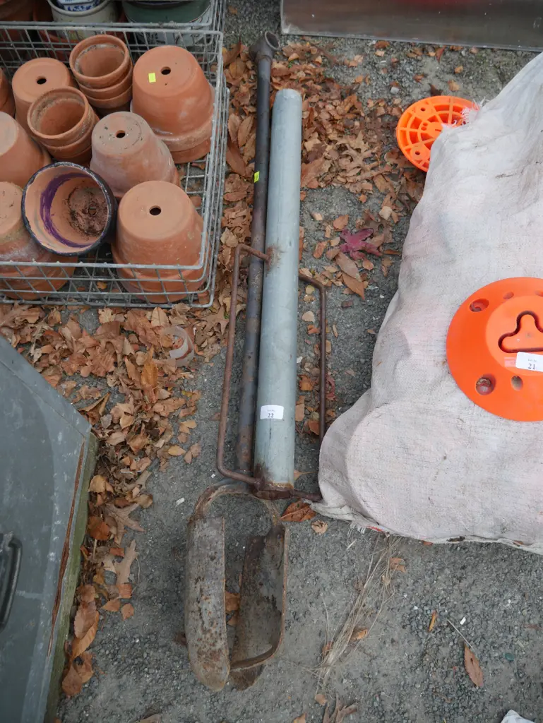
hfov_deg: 46.8
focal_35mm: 30
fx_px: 627
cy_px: 362
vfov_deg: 59.9
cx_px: 272
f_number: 4
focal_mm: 15
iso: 200
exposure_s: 1/125
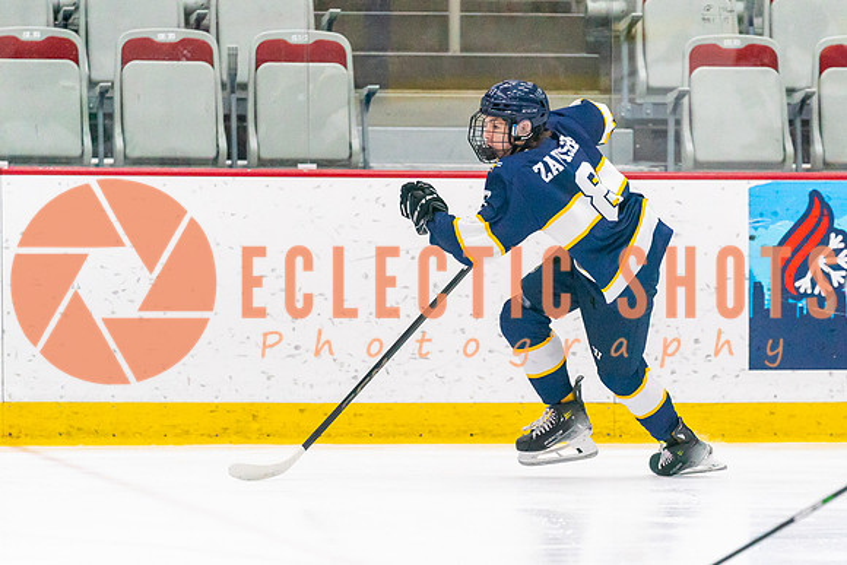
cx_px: 464
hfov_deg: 6.3
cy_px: 293
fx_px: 7749
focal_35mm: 329
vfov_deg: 4.2
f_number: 2.8
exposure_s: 1/1250
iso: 3200
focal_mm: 200
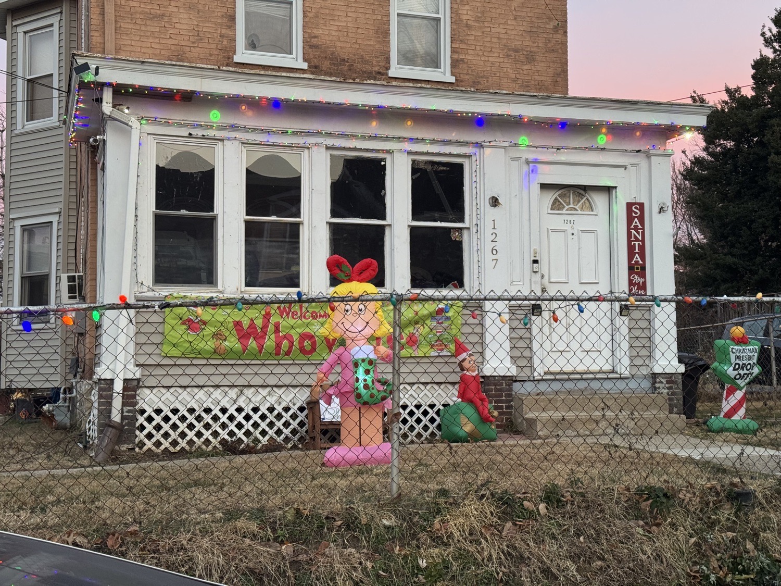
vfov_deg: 30.3
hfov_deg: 39.7
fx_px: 1083
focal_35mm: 48
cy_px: 293
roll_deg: +1.3
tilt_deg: +7.2
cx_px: 390
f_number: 1.78
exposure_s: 1/60
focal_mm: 6.76
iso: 200
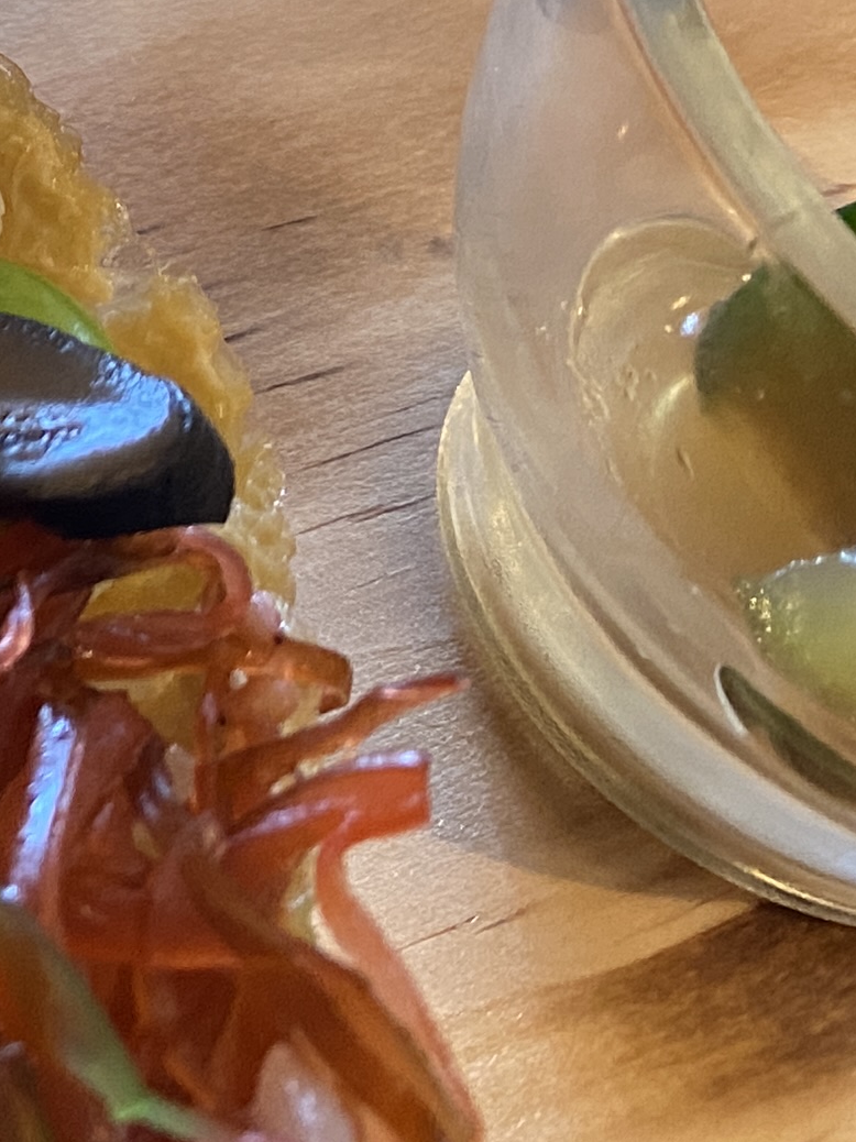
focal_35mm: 101
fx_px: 3331
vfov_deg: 18.0
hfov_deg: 12.1
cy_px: -385
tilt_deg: -46.1
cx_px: -1127
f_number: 1.8
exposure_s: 1/50
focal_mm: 4.25
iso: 200
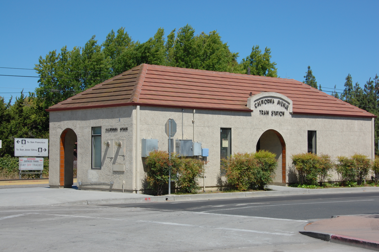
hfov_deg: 29.3
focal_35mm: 69
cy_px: 126
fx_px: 726
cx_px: 190
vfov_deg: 19.7
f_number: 10
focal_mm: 46
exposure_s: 1/400
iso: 200
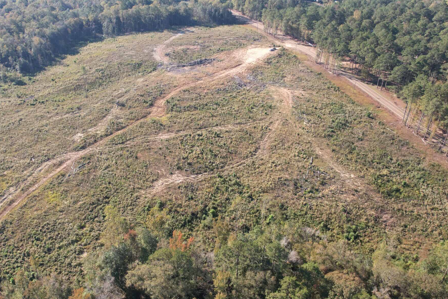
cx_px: 185
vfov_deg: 41.1
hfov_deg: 58.4
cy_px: 160
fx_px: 398
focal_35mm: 32
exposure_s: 1/40
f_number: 2.8
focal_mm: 8.38
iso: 100
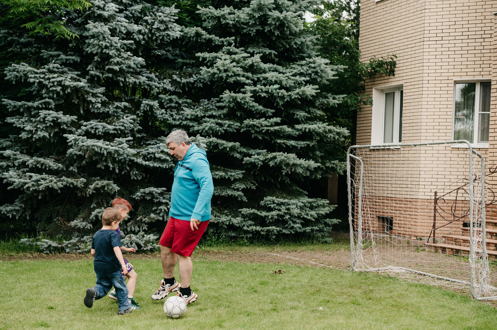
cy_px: 205
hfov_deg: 40.4
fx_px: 676
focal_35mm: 49
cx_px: 238
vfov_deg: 27.4
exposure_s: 1/500
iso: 200
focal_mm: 36
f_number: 3.2
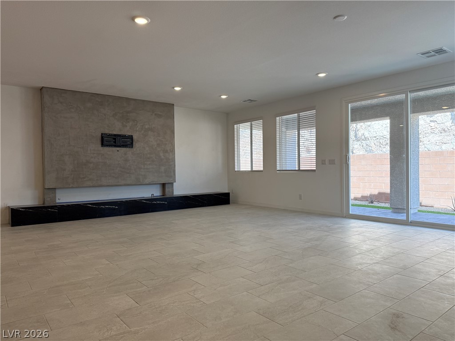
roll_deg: +0.3
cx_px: 228
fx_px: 315
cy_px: 170
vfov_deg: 56.8
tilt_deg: -0.2
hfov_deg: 71.6
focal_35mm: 24
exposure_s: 1/240
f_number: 1.78
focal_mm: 6.76
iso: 125
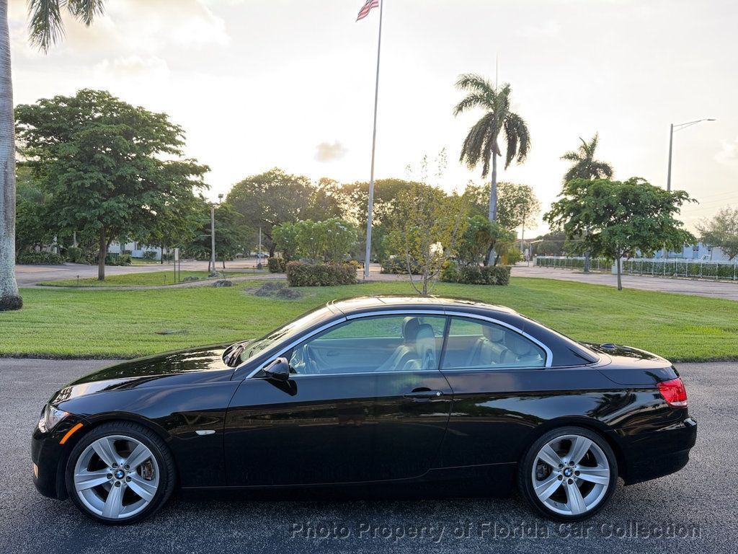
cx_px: 369
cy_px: 277
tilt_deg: -2.3
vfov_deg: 56.8
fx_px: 512
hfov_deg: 71.6
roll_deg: -0.7
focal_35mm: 24
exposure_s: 1/174
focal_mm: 6.76
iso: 80
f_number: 1.78
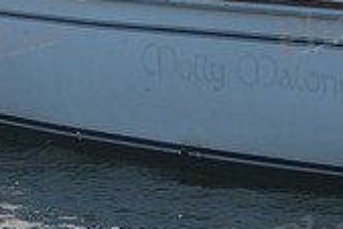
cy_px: -70
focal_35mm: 240
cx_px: 170
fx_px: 2289
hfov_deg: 8.6
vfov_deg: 5.7
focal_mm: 70
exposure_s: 1/640
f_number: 11
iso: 320
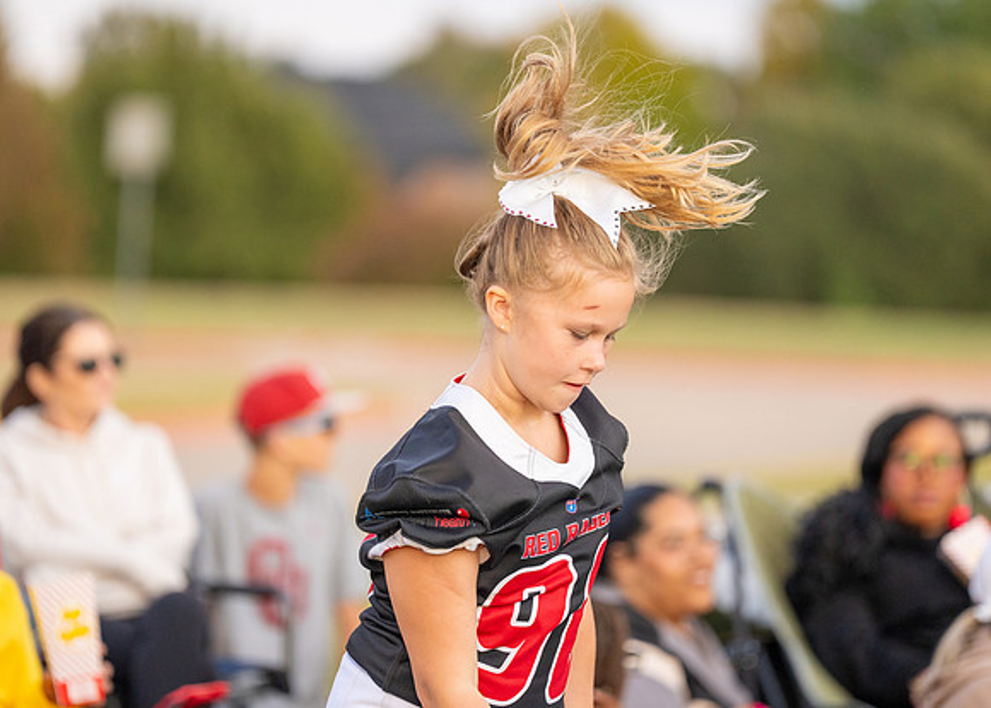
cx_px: 500
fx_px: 6555
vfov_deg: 6.2
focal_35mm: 233
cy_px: 340
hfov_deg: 8.6
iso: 1000
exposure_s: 1/1600
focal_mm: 200
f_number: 2.8
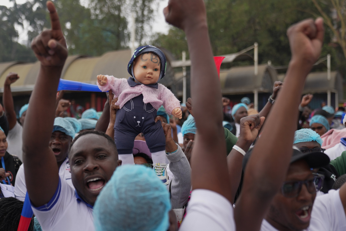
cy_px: 116
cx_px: 173
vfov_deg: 29.2
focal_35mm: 46
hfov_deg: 42.8
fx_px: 442
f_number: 2.8
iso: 250
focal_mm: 46
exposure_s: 1/500
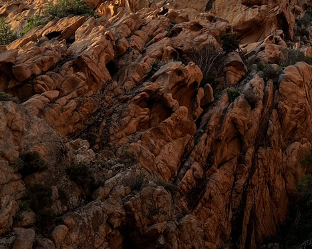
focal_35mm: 87
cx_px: 291
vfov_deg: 17.4
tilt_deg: +57.1
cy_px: 33
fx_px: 803
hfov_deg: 21.4
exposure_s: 1/1645
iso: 50
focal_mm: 5.7
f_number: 1.5
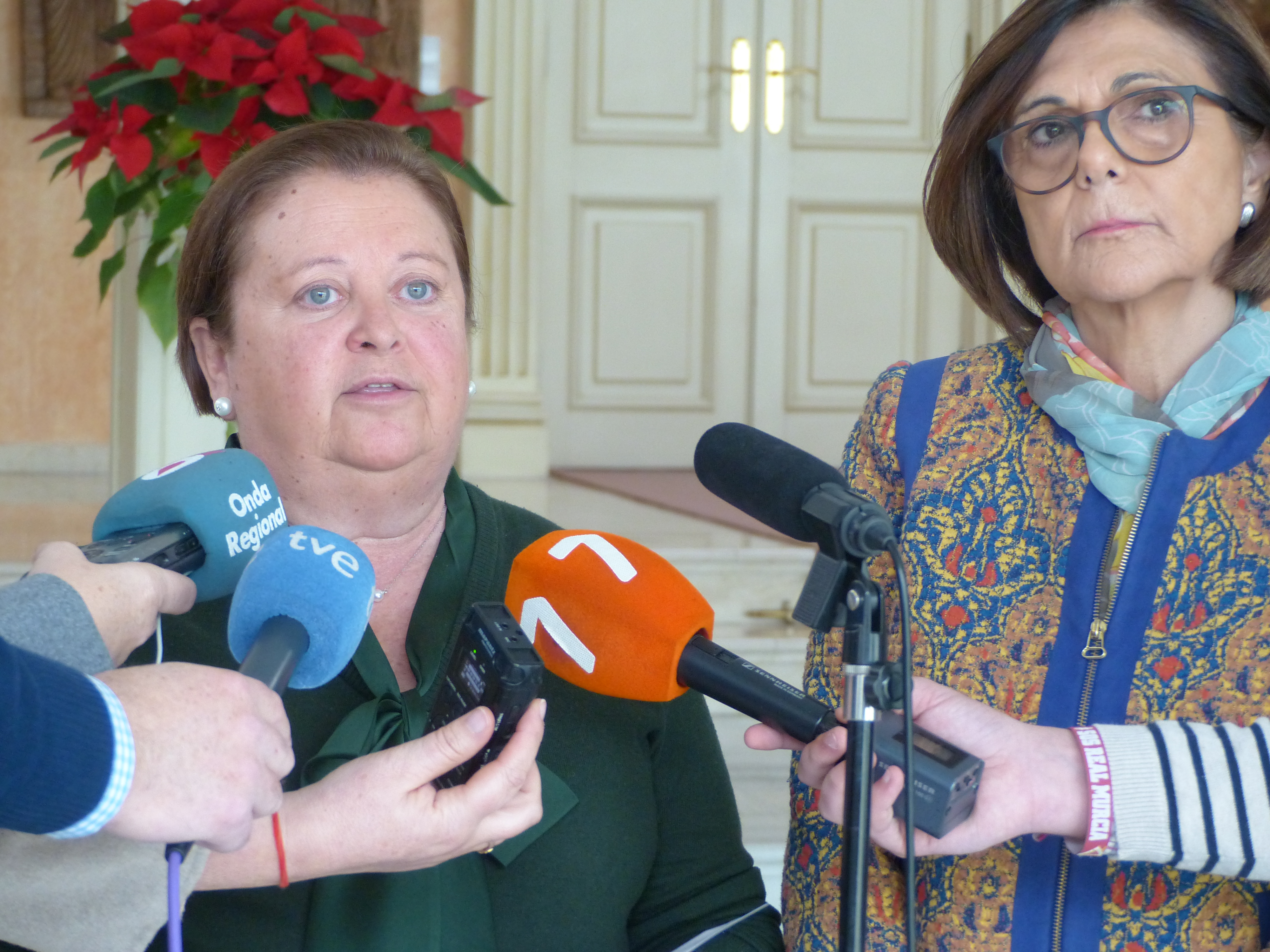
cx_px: 635
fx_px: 4109
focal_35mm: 112
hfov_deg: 17.6
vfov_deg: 13.2
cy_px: 476
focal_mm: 20.1
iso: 320
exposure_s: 1/60
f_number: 2.8
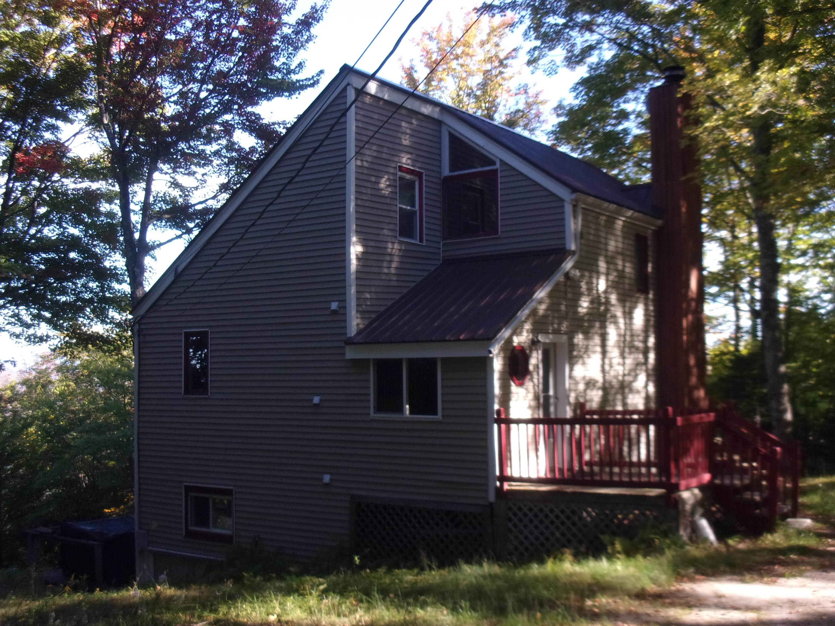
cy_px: 313
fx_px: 1037
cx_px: 418
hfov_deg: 43.9
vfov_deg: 33.6
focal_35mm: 43
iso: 125
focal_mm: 7.8
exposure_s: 1/120
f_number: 4.7
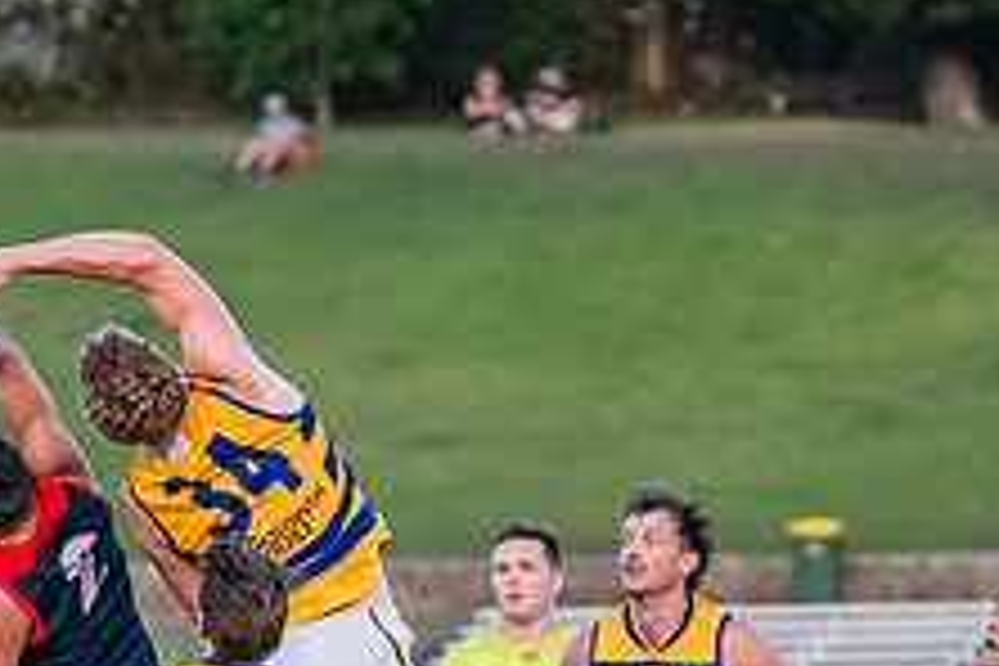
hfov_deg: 3.6
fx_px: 15678
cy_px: 589
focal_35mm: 565
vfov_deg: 2.4
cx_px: 232
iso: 1100
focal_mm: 190
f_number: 4
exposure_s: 1/1250
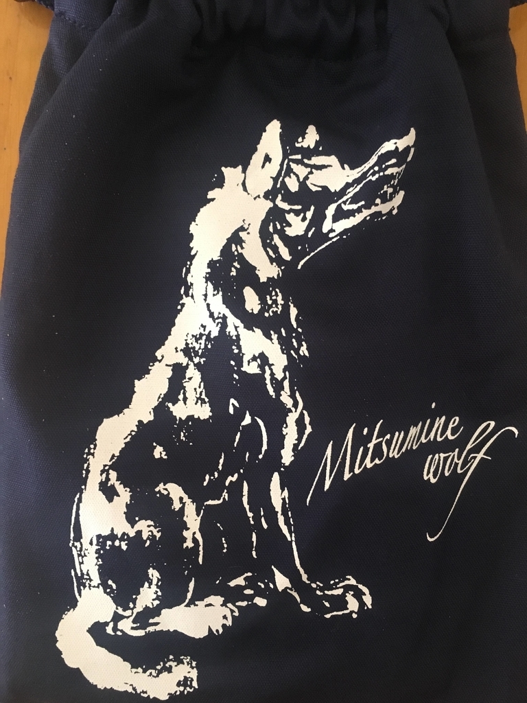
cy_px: 352
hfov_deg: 48.2
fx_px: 589
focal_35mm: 29
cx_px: 264
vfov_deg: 61.7
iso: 200
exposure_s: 1/30
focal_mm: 4.15
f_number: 2.2
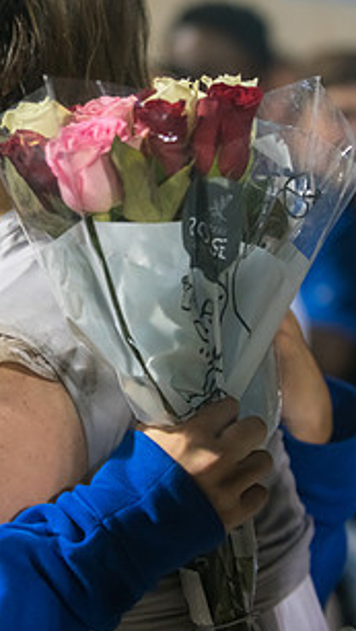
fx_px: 2162
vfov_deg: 16.6
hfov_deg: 9.4
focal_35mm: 129
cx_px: 58
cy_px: 214
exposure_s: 1/200
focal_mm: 70
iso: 1600
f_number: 3.2
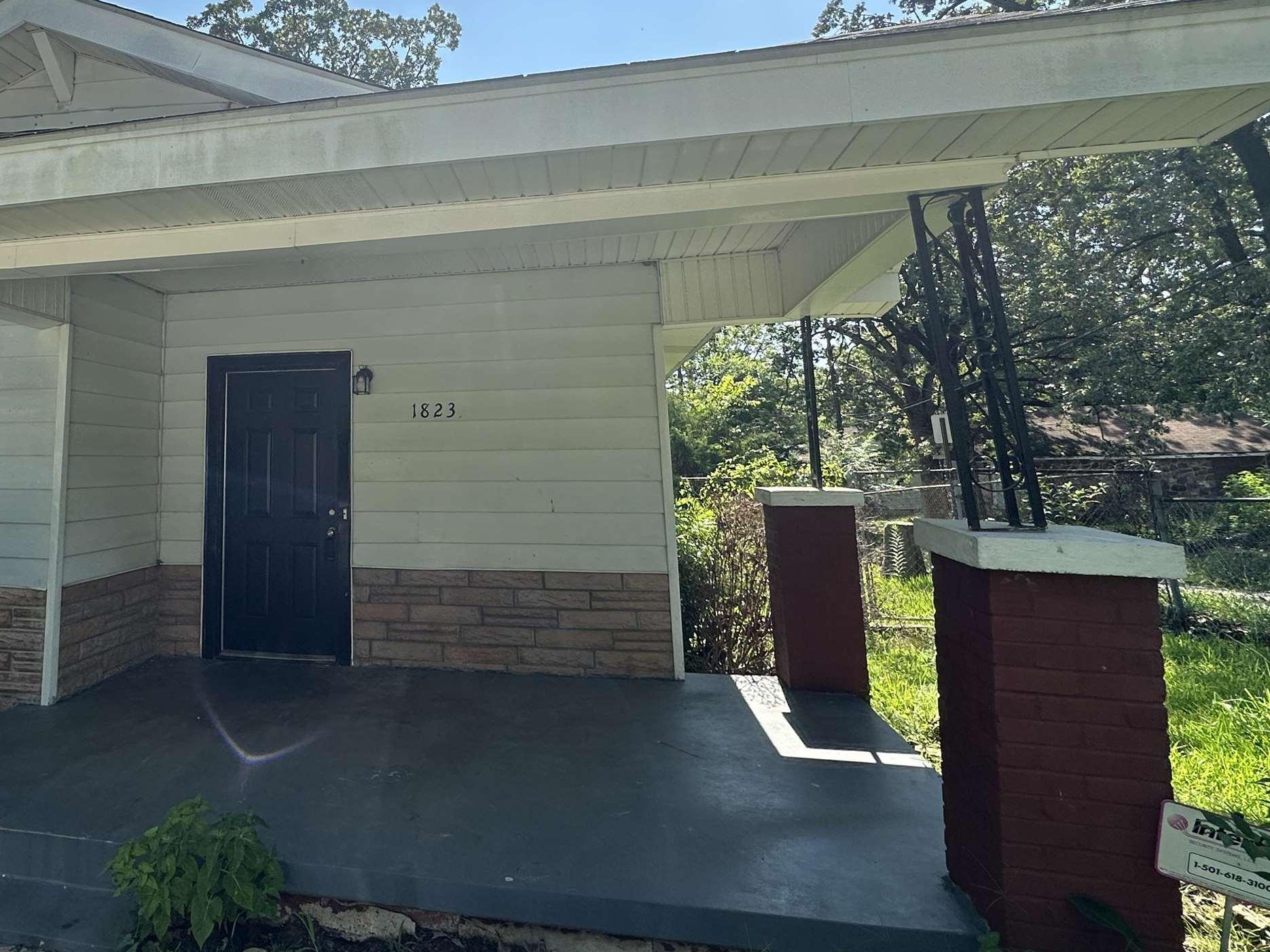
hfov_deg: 70.8
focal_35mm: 23
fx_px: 844
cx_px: 380
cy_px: 333
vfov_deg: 57.8
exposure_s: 1/895
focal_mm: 2.22
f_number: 2.2
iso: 40
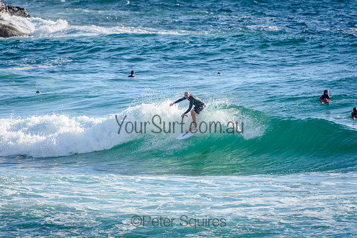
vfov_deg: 2.3
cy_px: 119
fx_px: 6055
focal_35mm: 611
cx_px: 178
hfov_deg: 3.4
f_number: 5.6
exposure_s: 1/2000
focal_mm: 400
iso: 360
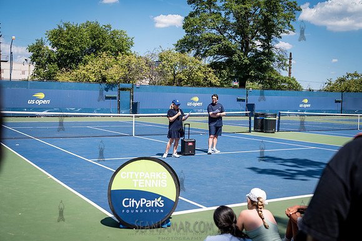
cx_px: 181
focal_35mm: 42
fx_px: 422
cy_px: 120
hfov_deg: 46.4
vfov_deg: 31.9
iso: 100
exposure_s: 1/1000
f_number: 4
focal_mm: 42
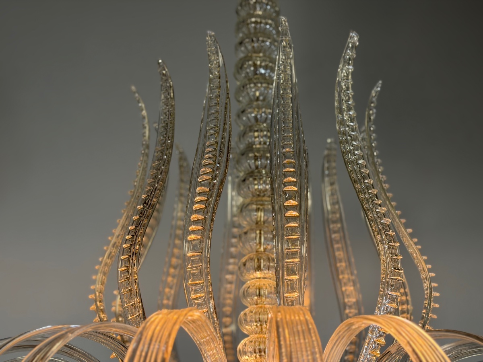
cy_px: 181
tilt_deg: +23.2
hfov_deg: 39.7
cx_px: 242
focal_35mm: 48
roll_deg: -0.5
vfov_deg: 30.3
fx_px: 670
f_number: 1.78
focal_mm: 6.76
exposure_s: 1/100
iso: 100
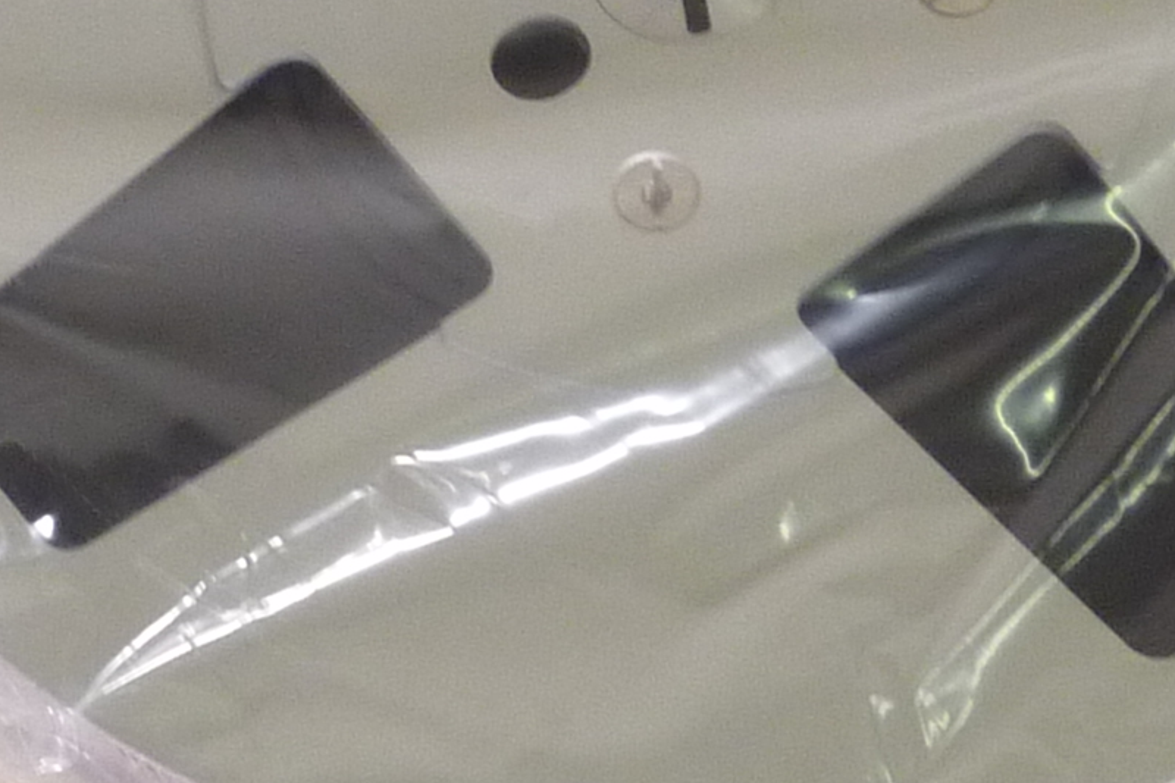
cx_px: 585
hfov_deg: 9.7
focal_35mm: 213
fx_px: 6950
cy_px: -47
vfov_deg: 6.4
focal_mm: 7.3
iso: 160
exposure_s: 1/30
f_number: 3.7
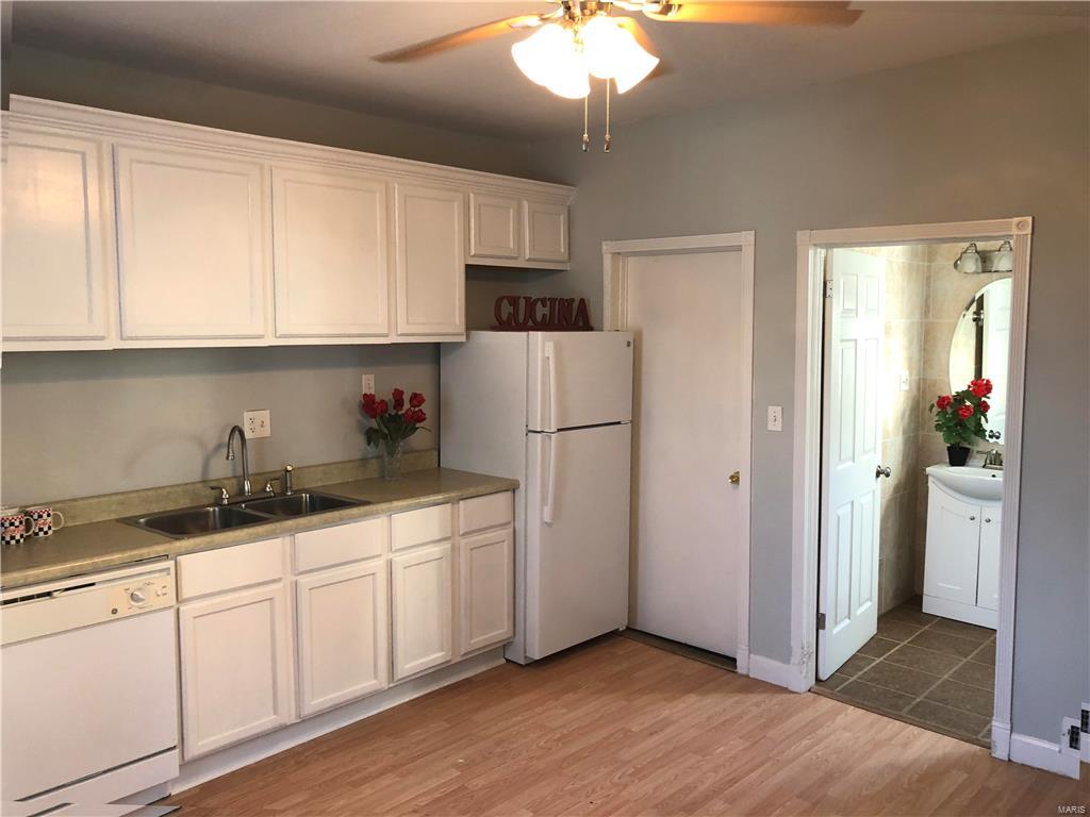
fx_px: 913
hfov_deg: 61.7
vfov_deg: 48.2
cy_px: 408
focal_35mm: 29
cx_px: 545
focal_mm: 3.99
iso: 40
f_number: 1.8
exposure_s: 1/17
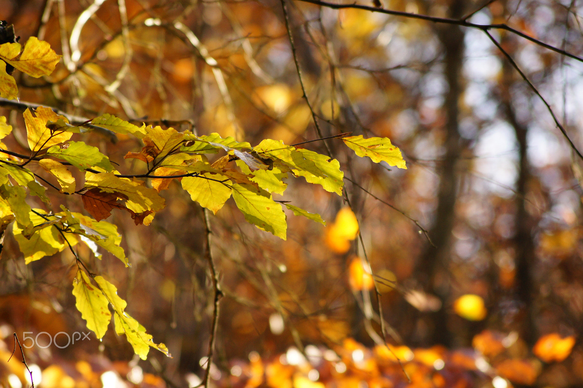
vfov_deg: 4.6
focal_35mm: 300
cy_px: 194
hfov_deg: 6.9
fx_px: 4856
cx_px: 292
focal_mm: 200
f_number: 5.6
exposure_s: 1/320
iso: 640
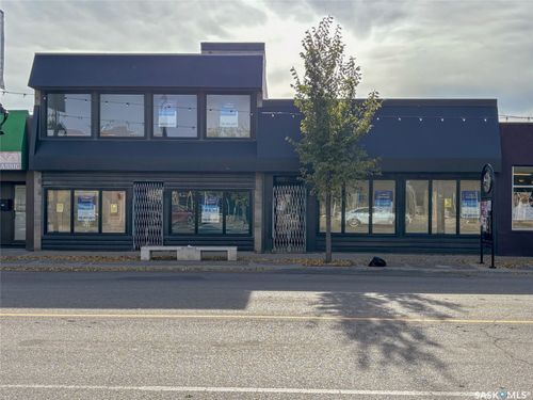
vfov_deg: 36.0
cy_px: 200
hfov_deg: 46.8
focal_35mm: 40
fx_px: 616
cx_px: 266
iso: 50
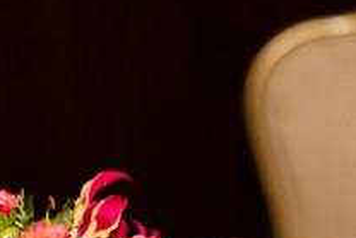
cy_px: 321
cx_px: -14
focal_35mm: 251
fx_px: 2484
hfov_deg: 8.2
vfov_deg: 5.4
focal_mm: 90
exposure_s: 1/125
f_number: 2.8
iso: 800
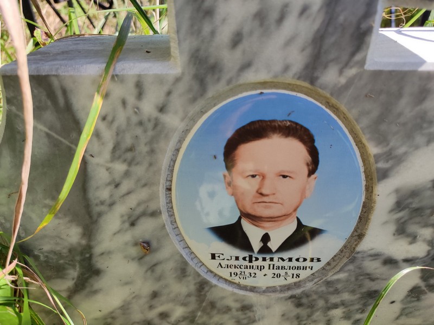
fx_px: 313
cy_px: 162
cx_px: 217
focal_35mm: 25
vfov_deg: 54.9
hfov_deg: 69.4
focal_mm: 6.04
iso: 50
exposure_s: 1/345
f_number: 1.9
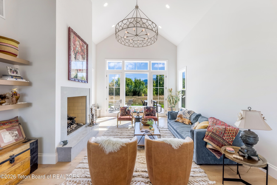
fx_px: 108
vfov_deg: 81.3
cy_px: 92
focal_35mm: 14
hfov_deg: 104.2
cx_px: 138
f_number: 5.6
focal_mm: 14
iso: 100
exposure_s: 1/2
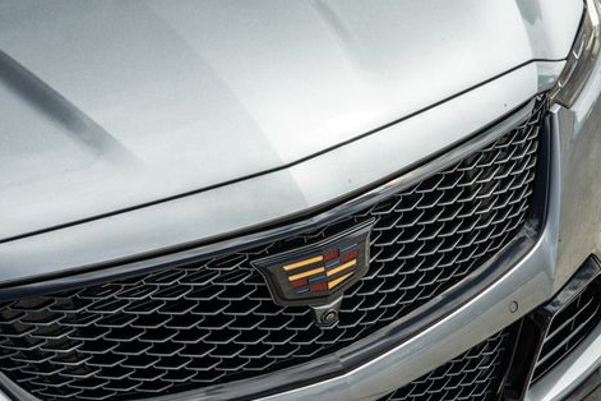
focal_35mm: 107
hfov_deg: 19.1
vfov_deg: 12.8
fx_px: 1786
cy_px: 213
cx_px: 367
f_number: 8
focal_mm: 65
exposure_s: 1/125
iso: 160
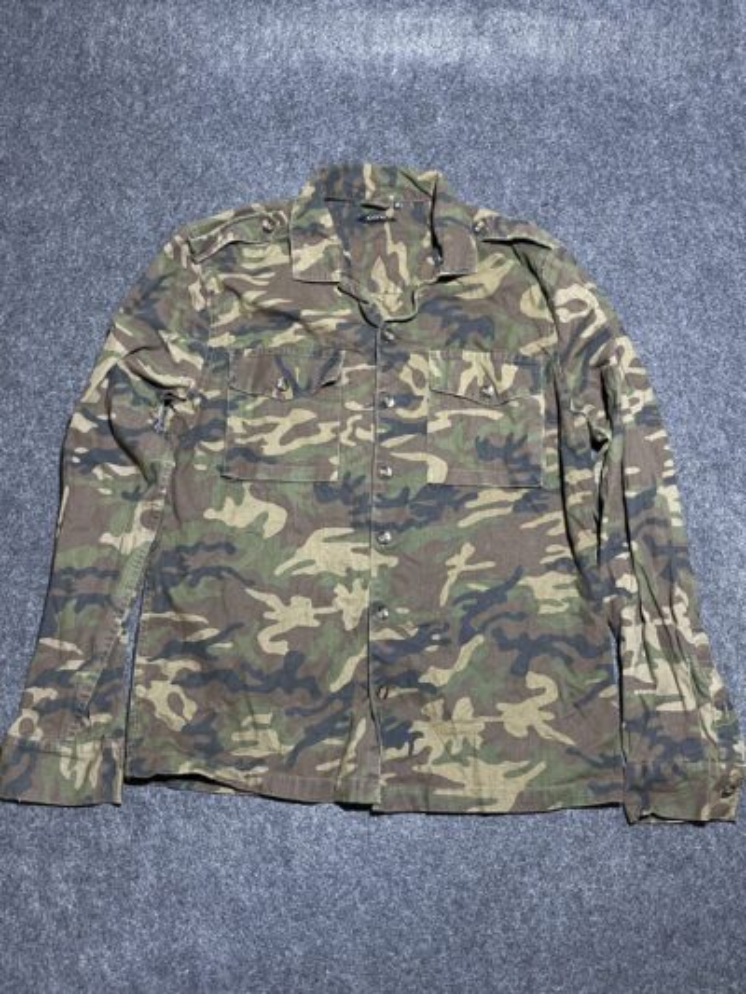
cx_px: 373
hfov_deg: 53.1
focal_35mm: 26
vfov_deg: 67.3
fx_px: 747
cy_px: 497
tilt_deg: -60.8
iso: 100
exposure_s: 1/50
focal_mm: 4.2
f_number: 1.6
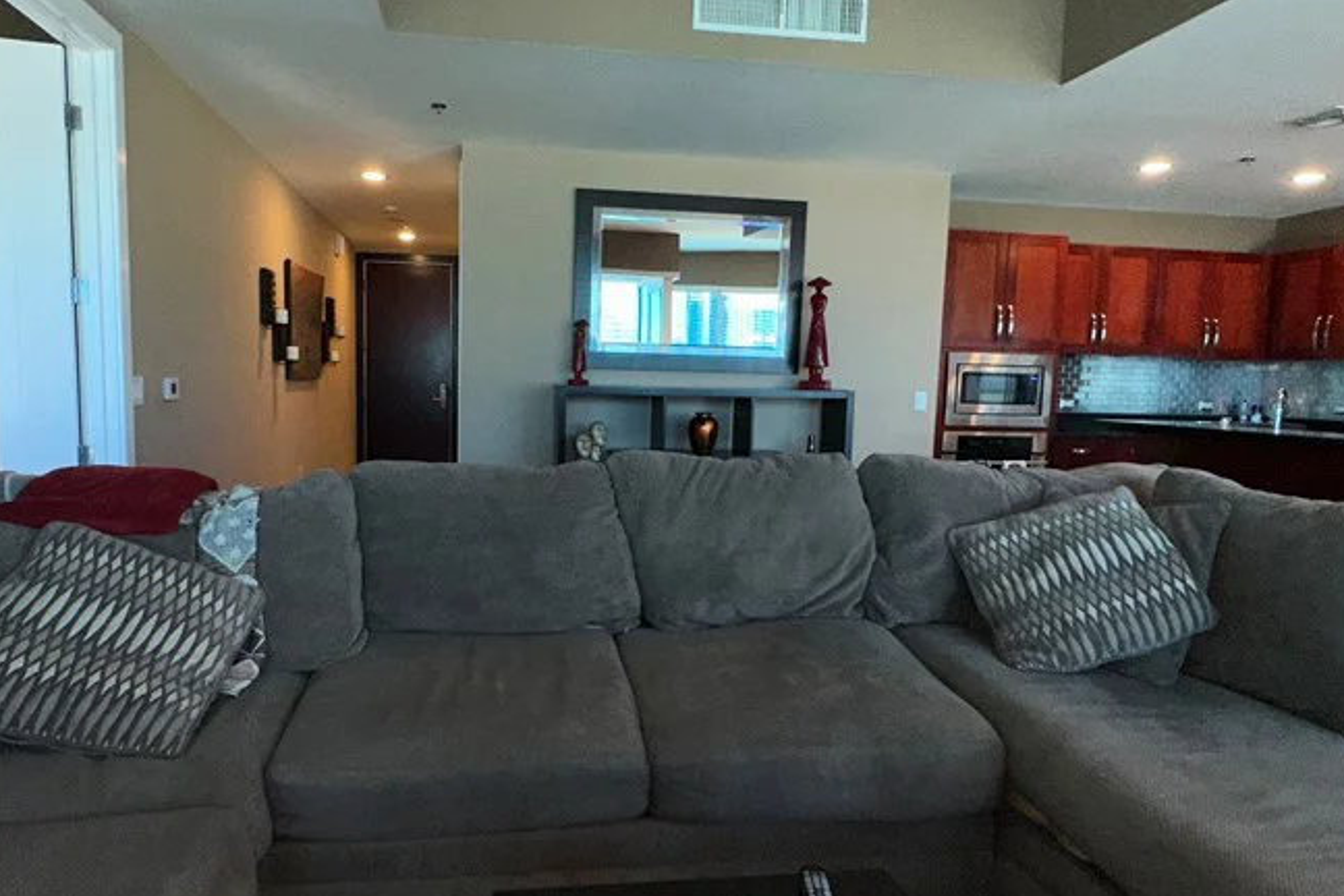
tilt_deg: -5.9
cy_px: 463
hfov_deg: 75.9
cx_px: 610
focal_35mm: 23
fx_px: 859
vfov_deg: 55.1
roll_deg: -1.4
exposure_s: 1/119
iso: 80
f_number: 2.2
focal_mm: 2.22
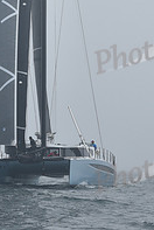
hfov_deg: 6.7
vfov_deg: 9.9
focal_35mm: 206
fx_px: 1317
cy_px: 0
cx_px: 34
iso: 250
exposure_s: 1/800
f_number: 11
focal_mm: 70
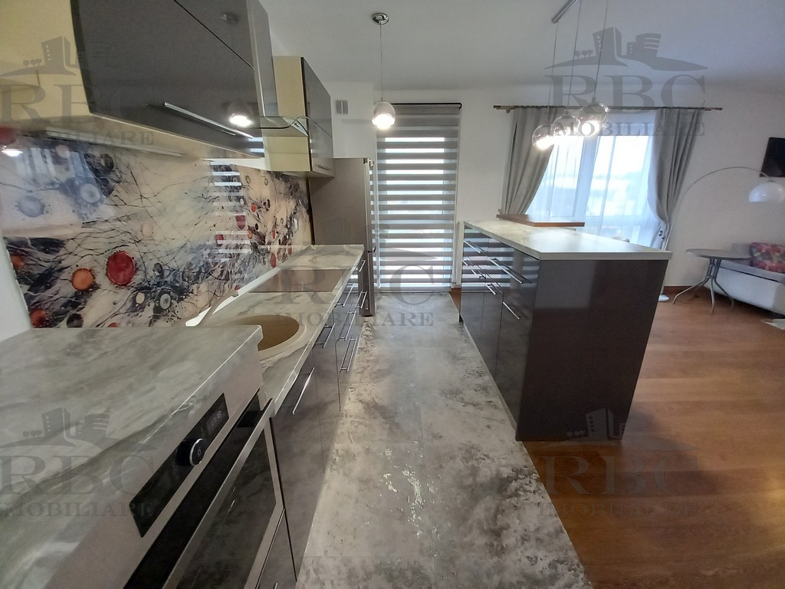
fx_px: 295
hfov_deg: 106.2
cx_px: 392
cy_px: 294
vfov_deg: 89.9
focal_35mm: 13
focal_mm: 1.13
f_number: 2.2
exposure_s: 1/30
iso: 200
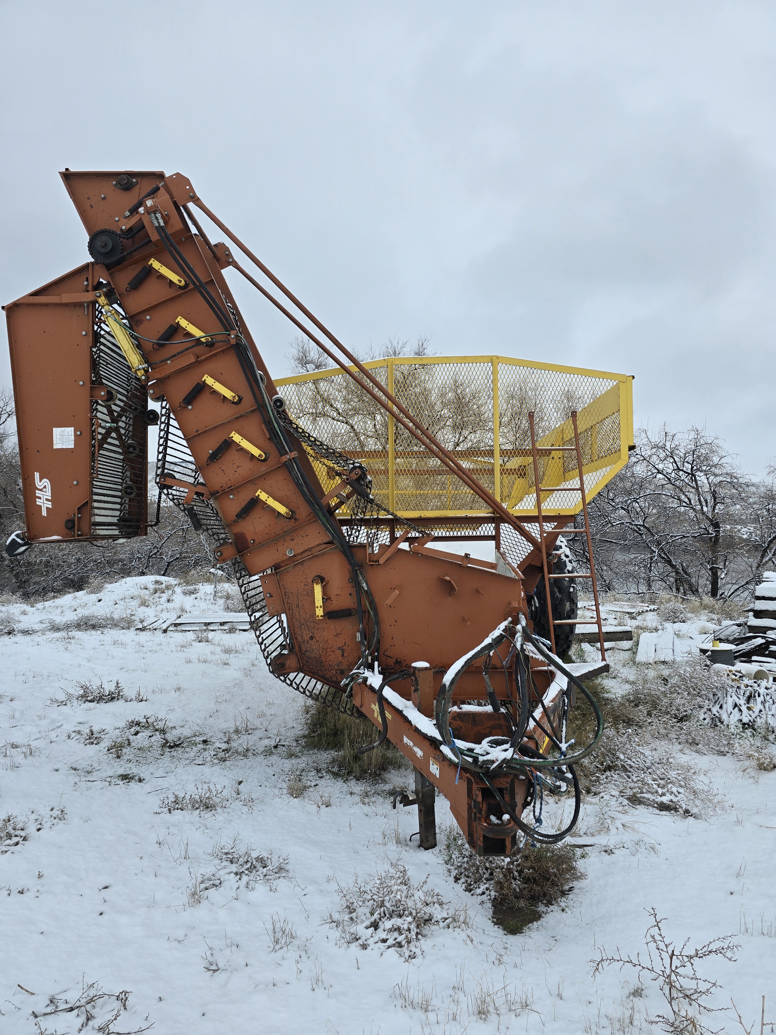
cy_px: 518
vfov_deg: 73.9
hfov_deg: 58.9
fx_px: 687
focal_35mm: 23
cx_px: 388
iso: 12
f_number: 1.7
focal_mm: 6.3
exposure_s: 1/717
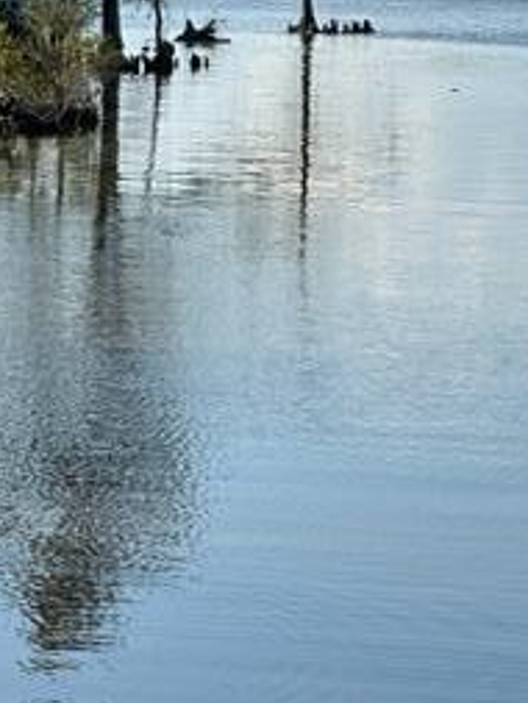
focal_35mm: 195
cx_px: 31
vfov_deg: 10.0
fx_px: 3962
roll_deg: +0.0
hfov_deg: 7.6
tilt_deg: +0.4
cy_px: -50
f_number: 2.8
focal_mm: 9
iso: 32
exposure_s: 1/889
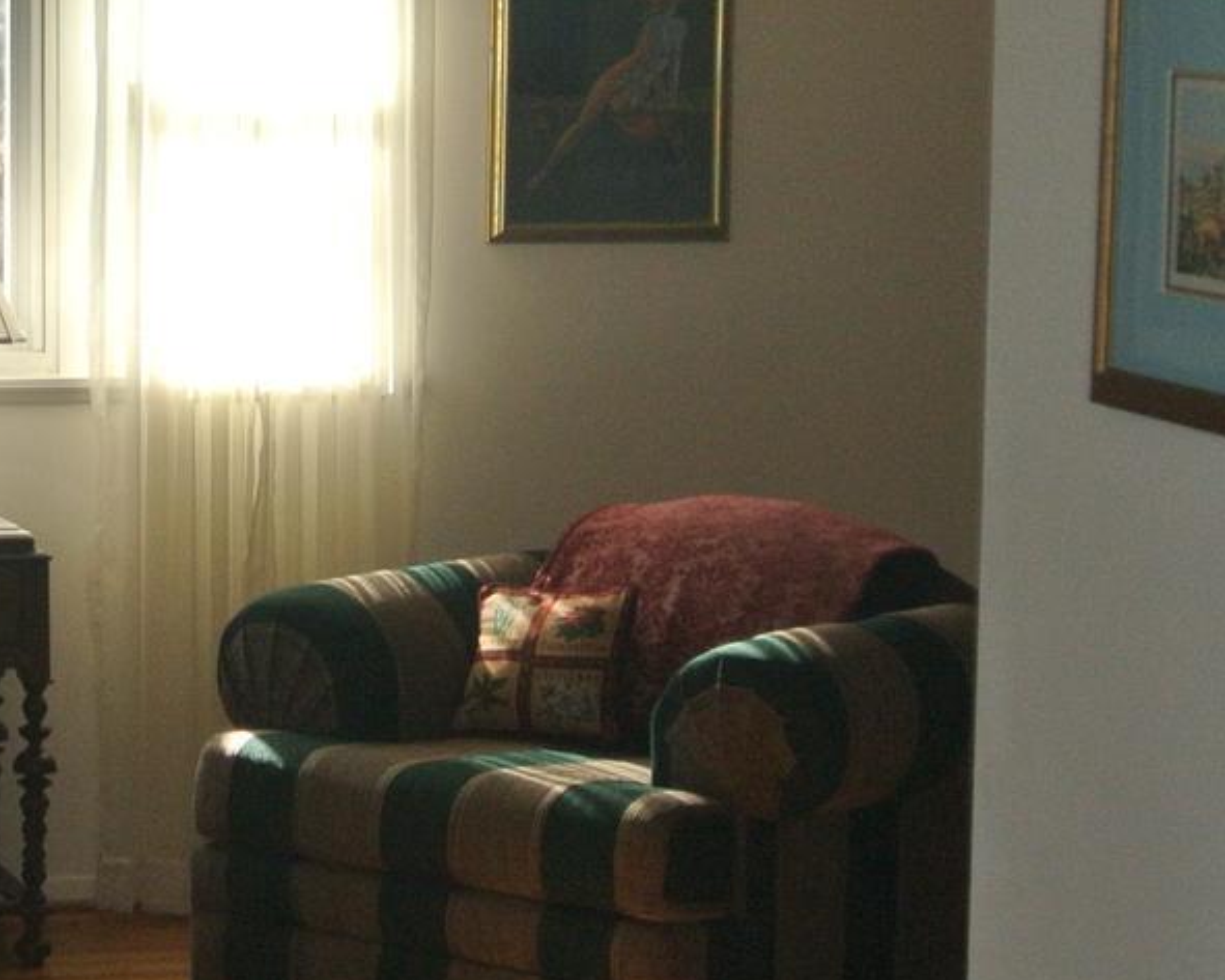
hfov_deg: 14.7
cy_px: 506
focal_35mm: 127
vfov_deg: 12.2
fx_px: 4605
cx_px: -232
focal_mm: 14.5
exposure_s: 1/60
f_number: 4
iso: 320
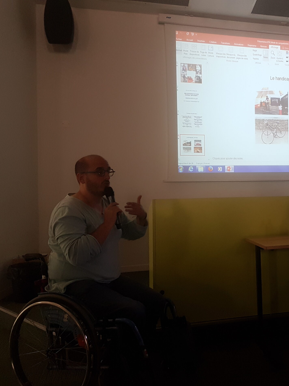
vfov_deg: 52.6
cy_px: 194
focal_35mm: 35
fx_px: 390
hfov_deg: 38.7
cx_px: 243
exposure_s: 1/60
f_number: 1.7
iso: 160
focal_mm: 4.2
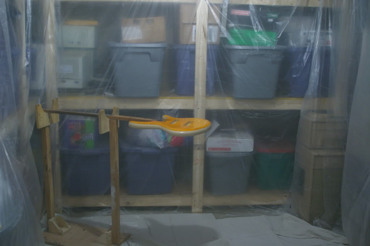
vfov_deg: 31.8
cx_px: 185
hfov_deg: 46.4
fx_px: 431
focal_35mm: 42
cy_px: 123
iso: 800
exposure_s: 1/15
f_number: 3.8
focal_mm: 28
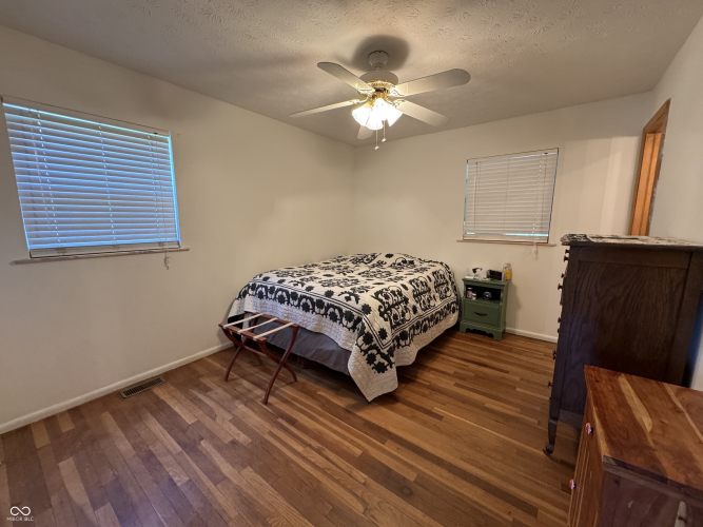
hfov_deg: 102.1
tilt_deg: -8.6
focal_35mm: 14
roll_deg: +0.3
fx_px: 284
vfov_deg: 85.7
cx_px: 352
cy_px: 264
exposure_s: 1/60
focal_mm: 2.22
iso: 250
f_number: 2.2
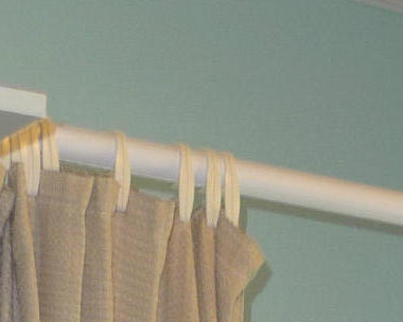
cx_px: 331
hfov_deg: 13.3
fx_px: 1718
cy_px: 955
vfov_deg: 8.8
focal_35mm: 144
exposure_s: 1/30
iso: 100
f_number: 3.3
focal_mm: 4.7
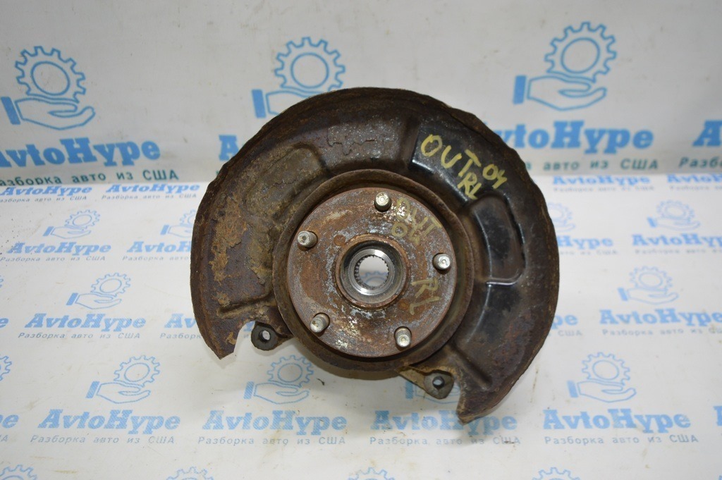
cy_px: 240
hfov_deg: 57.3
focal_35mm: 33
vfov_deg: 39.9
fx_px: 661
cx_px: 361
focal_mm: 22
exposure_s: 1/60
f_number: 4
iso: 400
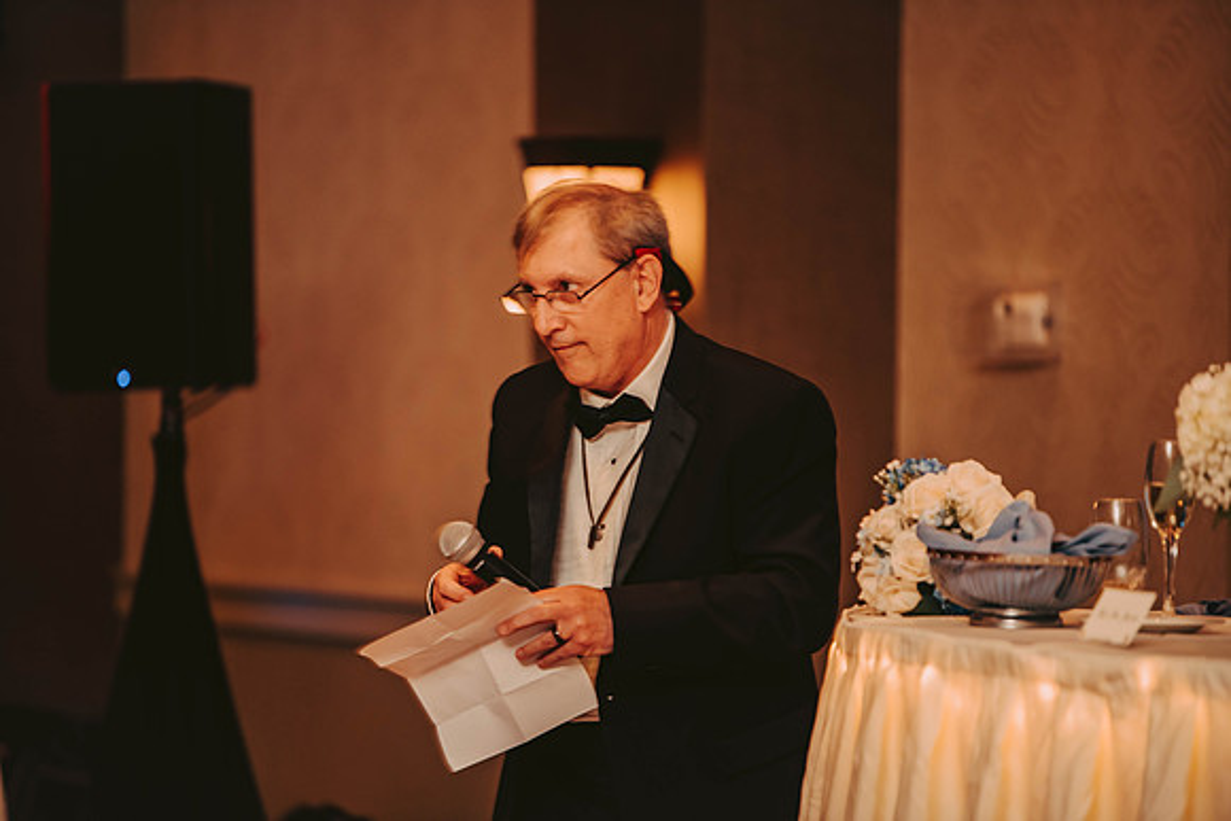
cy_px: 410
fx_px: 6840
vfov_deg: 6.9
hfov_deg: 10.3
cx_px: 616
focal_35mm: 200
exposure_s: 1/60
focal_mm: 200
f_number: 2.8
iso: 800
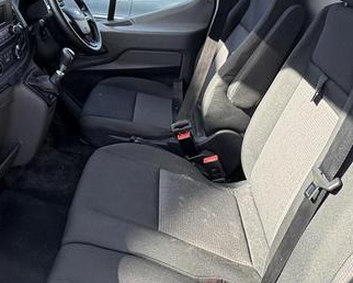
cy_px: 13
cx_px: 82
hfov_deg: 46.0
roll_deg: -0.6
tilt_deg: -8.4
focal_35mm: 38
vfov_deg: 36.1
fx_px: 397
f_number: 2.2
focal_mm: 2.22
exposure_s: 1/244
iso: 64
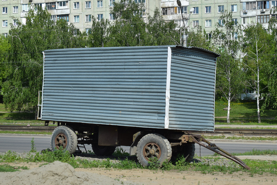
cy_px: 92
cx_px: 138
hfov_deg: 29.9
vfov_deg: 20.2
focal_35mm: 68
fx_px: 519
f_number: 6.3
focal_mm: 45
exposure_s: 1/1000
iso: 200
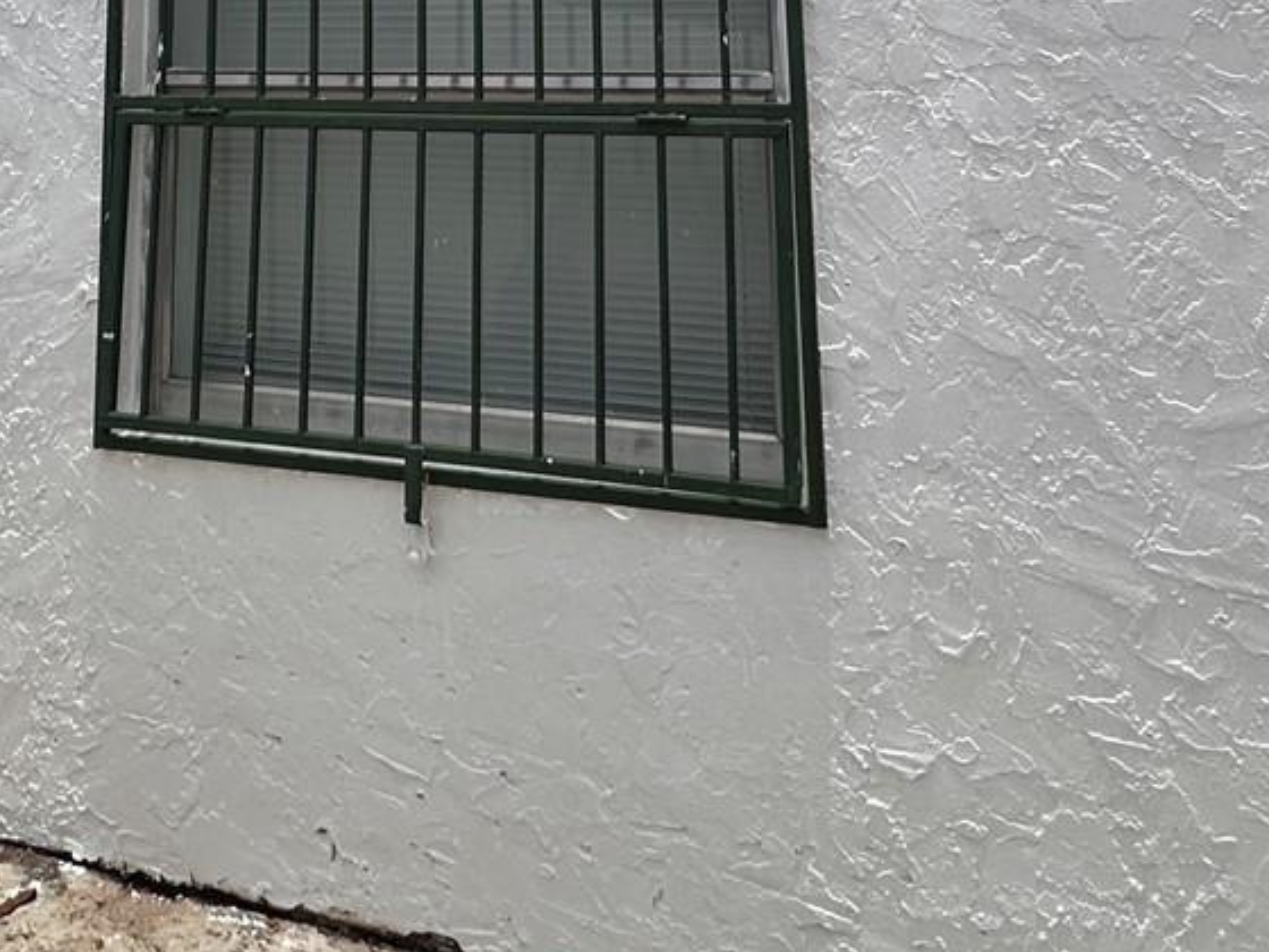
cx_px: 508
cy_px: -243
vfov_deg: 29.8
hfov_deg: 46.5
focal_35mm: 40
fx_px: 1466
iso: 50
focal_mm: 2.22
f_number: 2.2
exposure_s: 1/5291
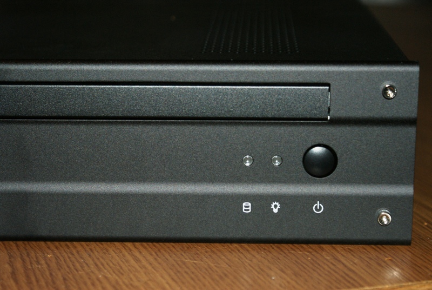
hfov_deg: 22.6
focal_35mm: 90
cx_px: 216
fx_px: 1082
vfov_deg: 15.2
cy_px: 145
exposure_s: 1/100
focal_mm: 60
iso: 400
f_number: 5.6
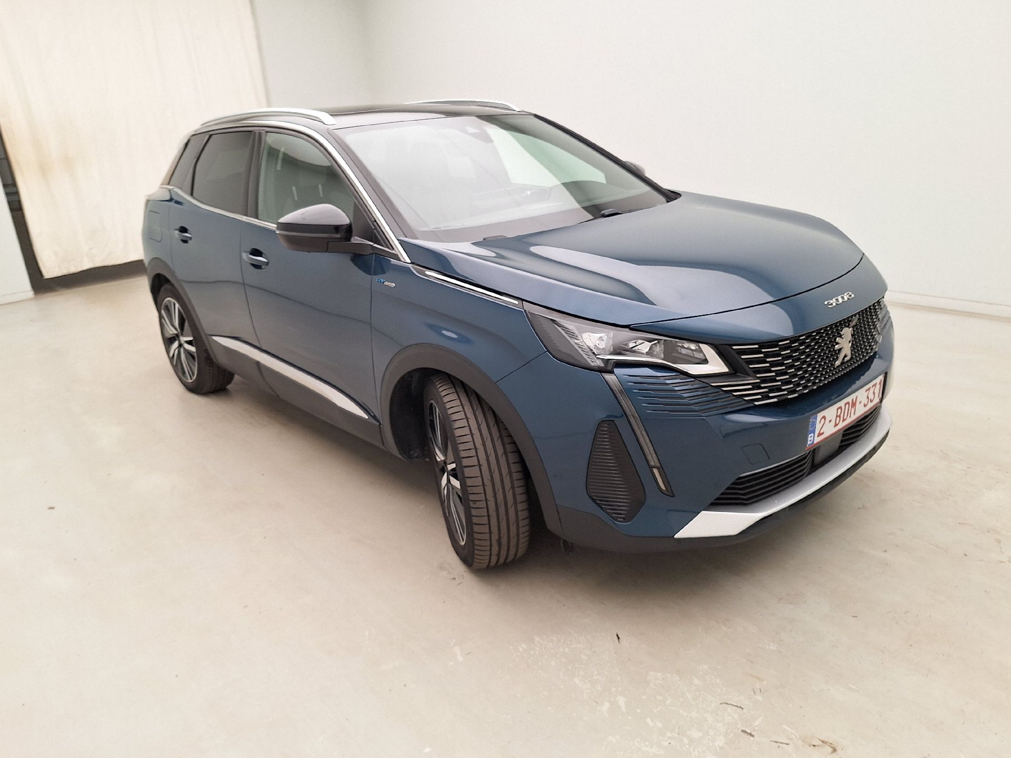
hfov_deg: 71.6
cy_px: 367
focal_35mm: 24
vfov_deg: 56.8
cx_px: 504
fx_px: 701
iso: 64
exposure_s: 1/100
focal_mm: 5.54
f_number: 1.8
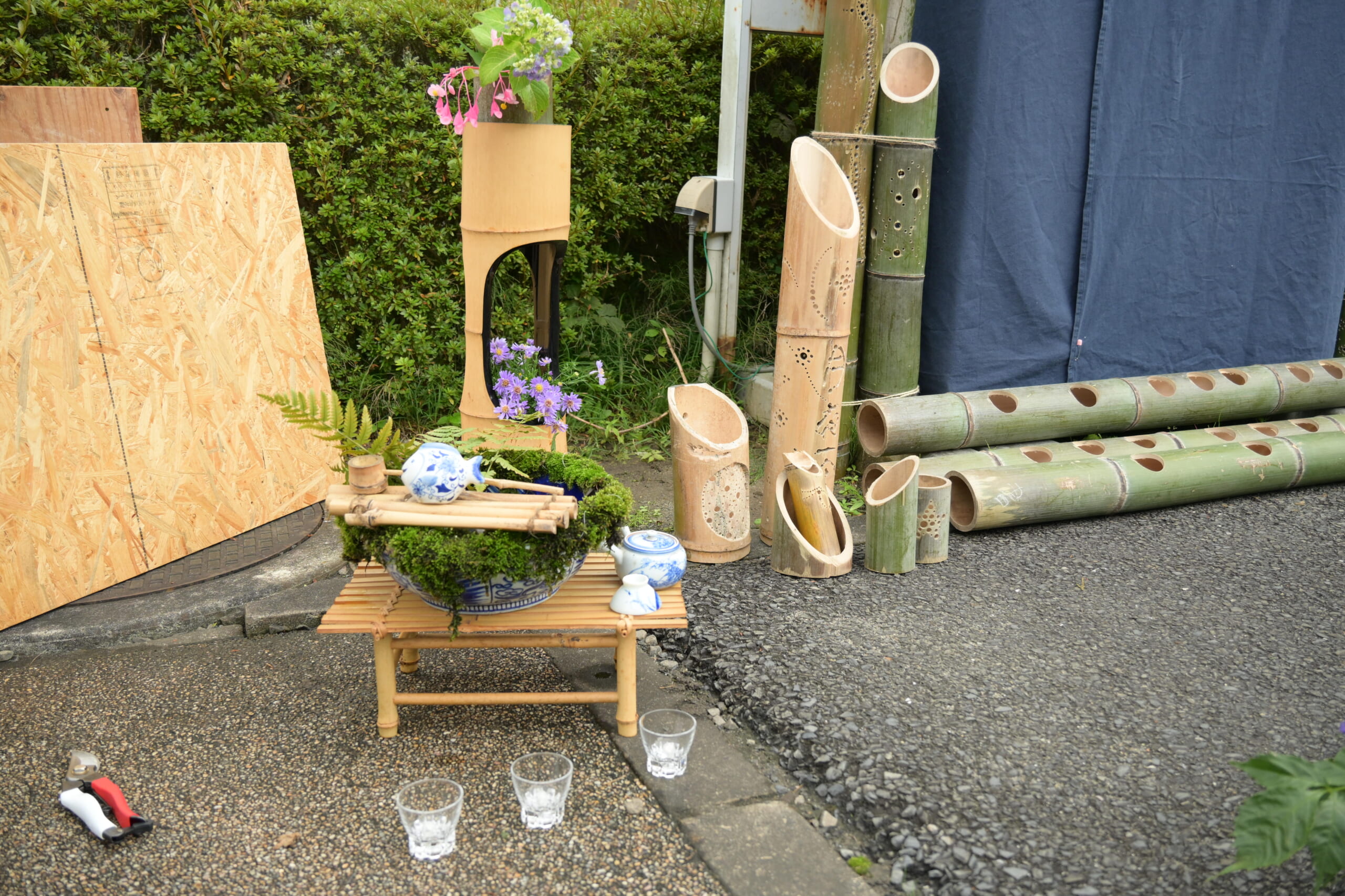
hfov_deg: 59.5
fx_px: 1177
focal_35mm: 32
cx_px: 672
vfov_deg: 41.7
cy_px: 448
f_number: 4
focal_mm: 21
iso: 320
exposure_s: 1/125
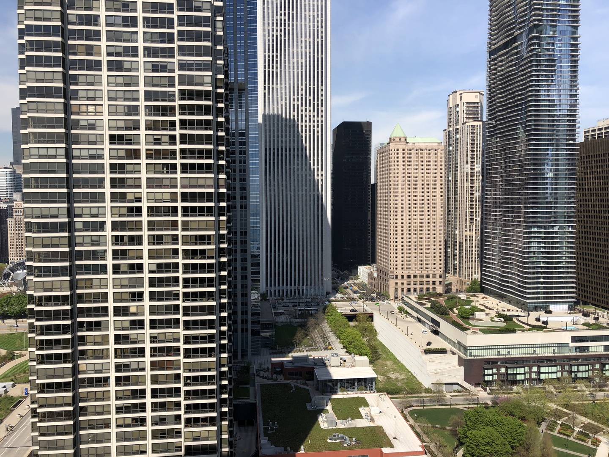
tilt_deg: -4.6
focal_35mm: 28
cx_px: 304
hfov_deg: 63.4
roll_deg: -0.3
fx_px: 493
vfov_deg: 49.7
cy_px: 228
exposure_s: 1/2024
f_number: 1.8
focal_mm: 3.99
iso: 20
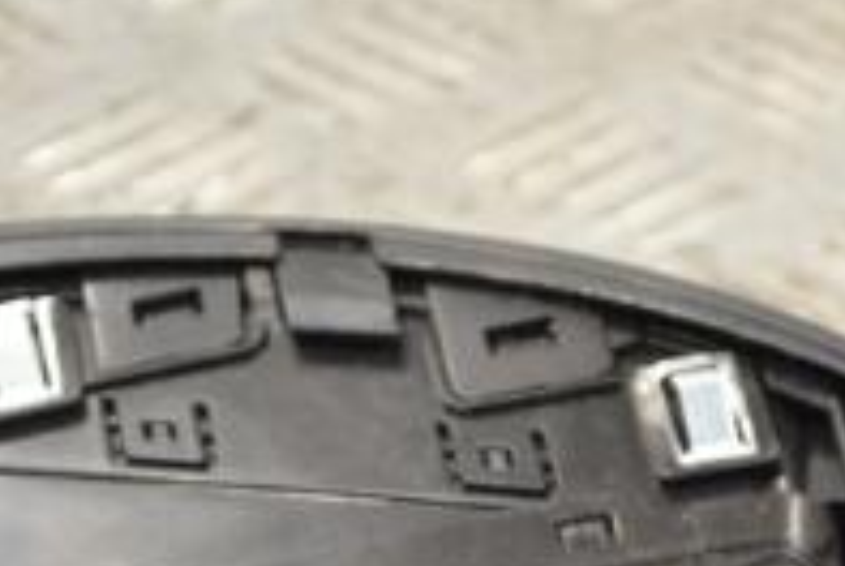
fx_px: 5148
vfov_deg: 6.3
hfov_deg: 9.4
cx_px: 528
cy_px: 622
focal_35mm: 219
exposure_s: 1/30
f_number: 5.6
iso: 400
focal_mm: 48
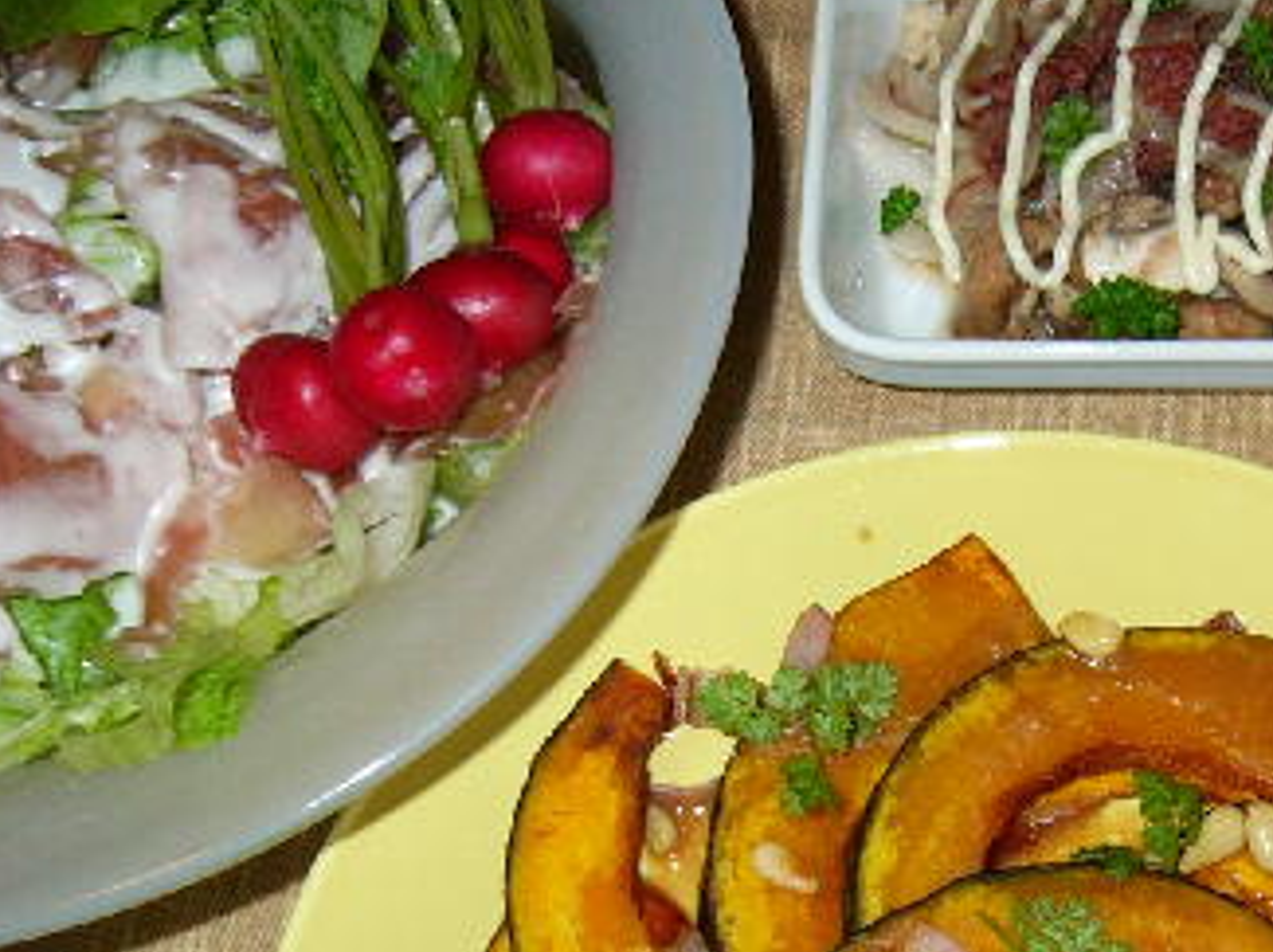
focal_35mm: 69
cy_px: 670
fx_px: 2535
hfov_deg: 27.3
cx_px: 1116
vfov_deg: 21.2
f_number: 2.8
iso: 100
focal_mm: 5.8
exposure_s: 1/60
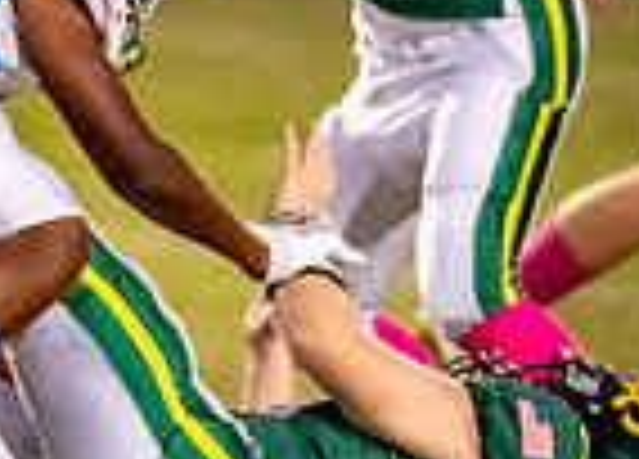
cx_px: -38
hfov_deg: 1.8
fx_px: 20837
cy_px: -21
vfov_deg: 1.3
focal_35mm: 1146
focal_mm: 200
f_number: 2.8
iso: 4000
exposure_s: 1/1000
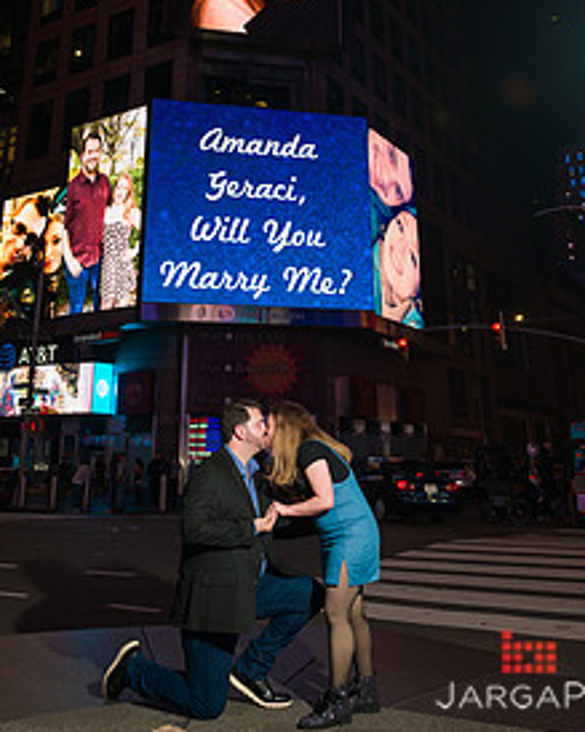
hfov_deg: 40.1
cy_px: 166
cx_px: 290
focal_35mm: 37
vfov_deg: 46.9
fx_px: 801
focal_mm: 24
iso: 500
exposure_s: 1/200
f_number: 5.6
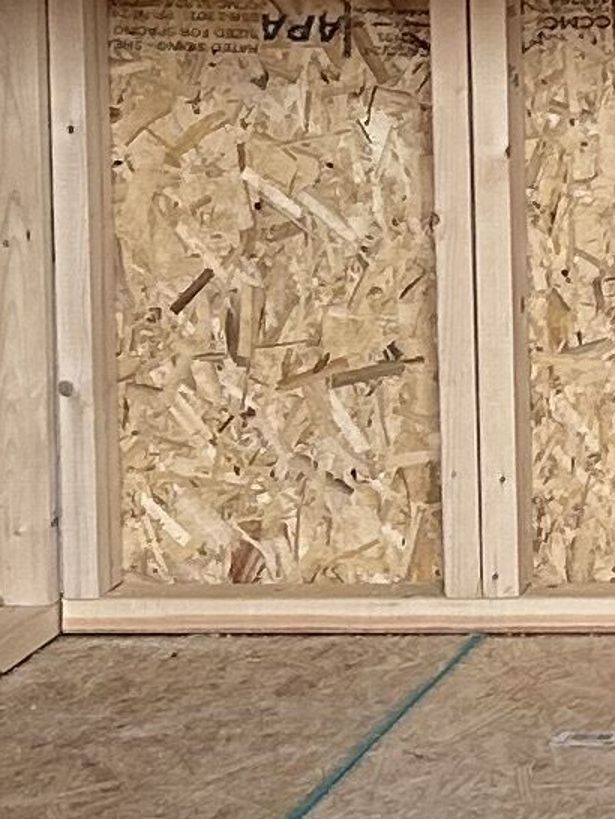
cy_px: -106
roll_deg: +0.6
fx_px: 4545
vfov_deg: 10.2
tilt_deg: -3.6
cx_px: 1305
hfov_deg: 7.4
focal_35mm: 192
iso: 40
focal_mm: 5.7
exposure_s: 1/231
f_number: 1.5
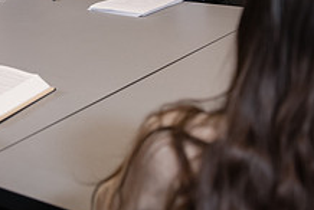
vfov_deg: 15.7
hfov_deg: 23.3
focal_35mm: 85
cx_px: 32
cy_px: -14
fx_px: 742
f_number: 4
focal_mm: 32
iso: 1000
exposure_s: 1/160
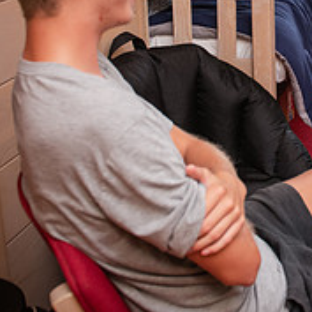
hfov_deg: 24.1
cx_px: 342
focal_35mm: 67
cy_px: -4
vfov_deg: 24.5
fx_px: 683
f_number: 5
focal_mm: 24
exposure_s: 1/160
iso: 1000
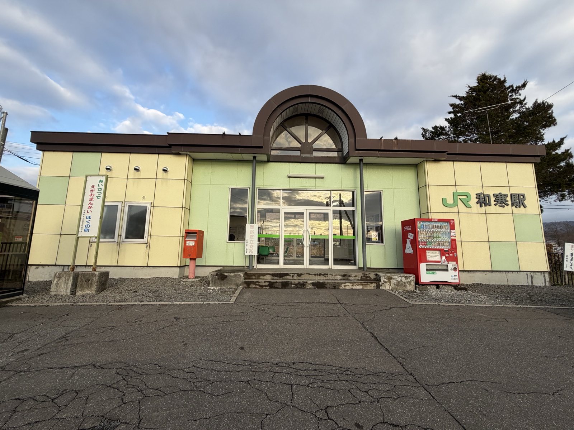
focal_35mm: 14
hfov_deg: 102.1
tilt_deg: +9.1
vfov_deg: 85.7
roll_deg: -1.2
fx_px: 232
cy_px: 215
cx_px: 287
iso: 64
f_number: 2.2
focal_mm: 2.22
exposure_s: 1/502
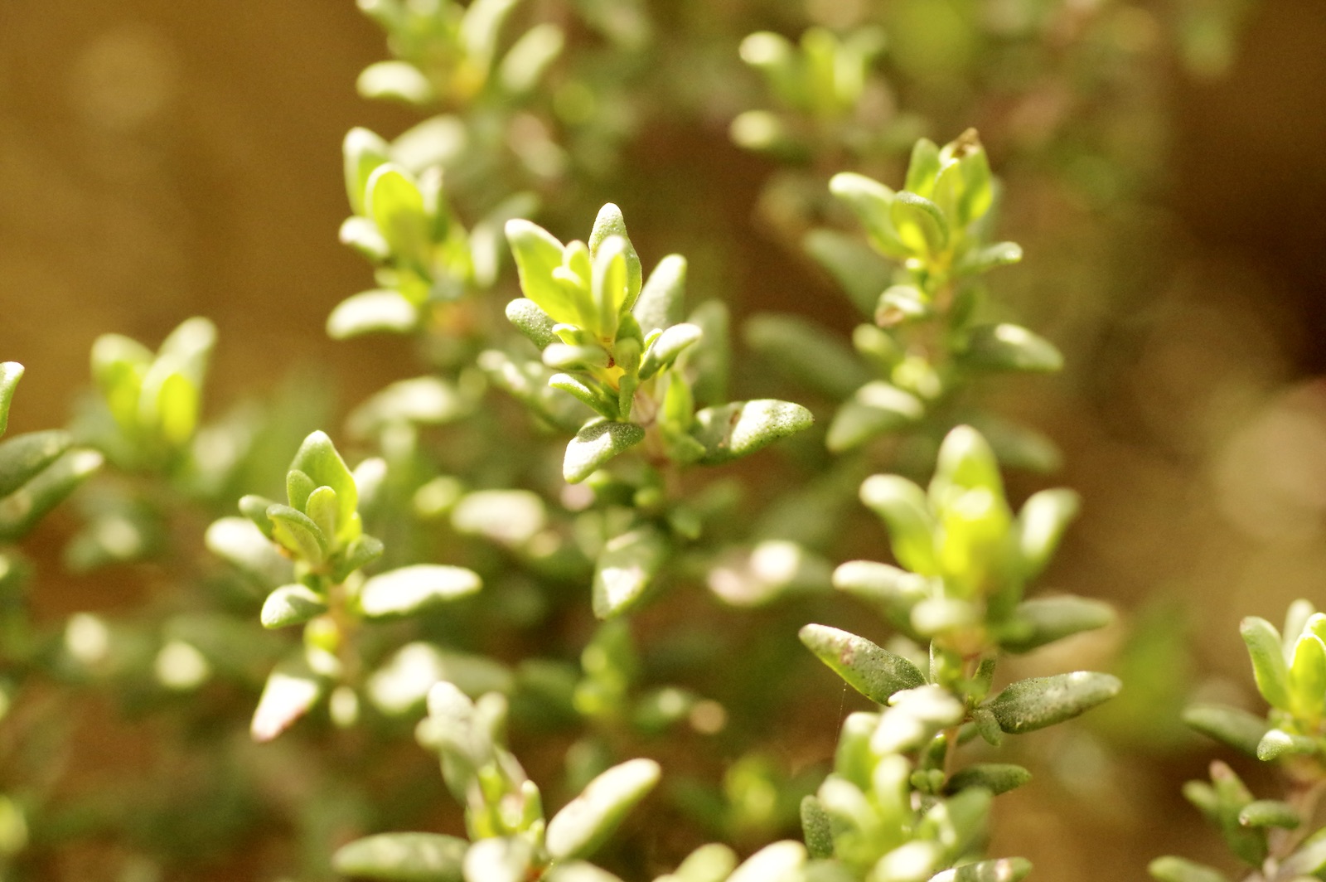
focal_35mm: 105
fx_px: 3864
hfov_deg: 19.5
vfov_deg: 13.0
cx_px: 663
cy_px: 441
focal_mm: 70
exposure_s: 1/2000
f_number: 4
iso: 3200
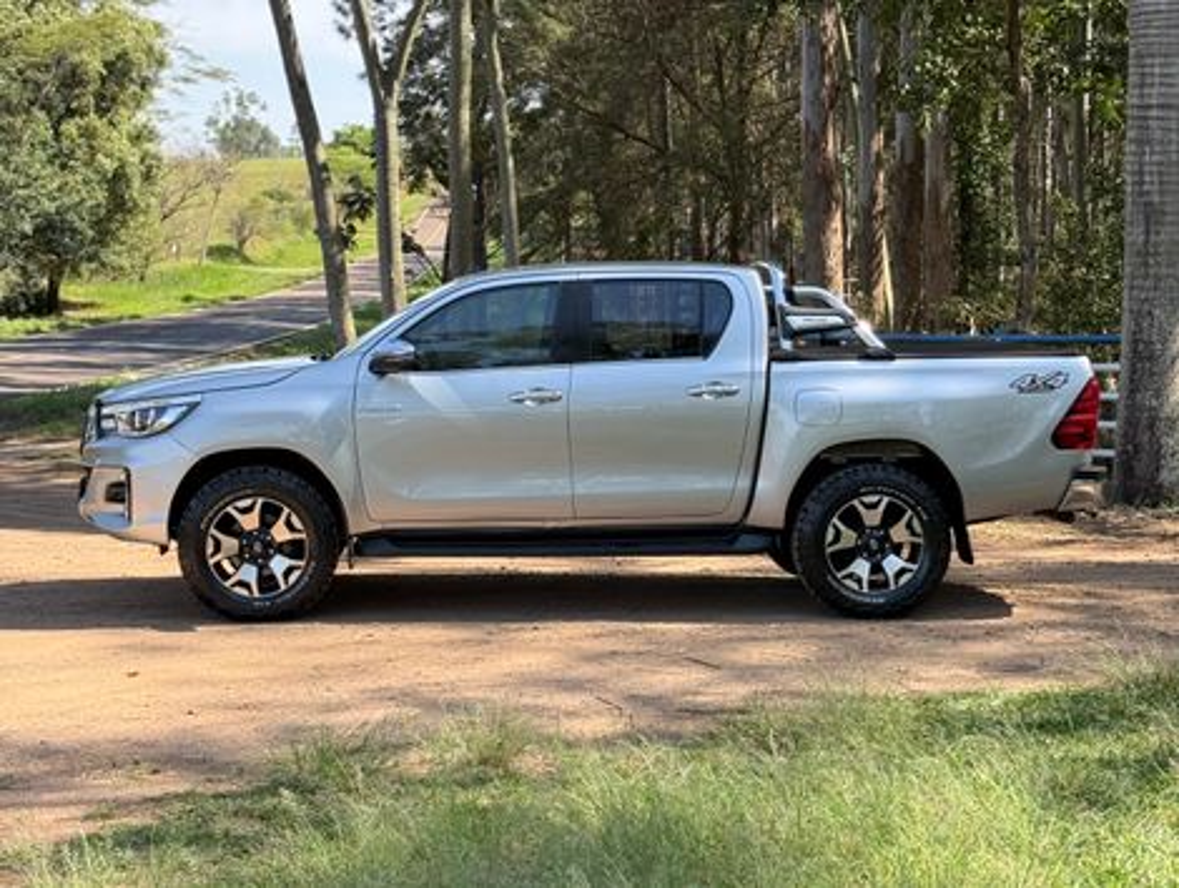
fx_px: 1637
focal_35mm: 48
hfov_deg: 39.6
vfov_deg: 30.3
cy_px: 444
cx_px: 590
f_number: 1.78
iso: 80
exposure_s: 1/1456
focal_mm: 6.76
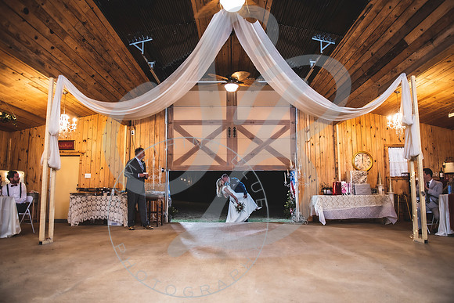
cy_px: 152
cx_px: 227
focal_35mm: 25
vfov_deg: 50.9
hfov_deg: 71.0
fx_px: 318
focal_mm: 24
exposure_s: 1/125
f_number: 2.8
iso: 1000
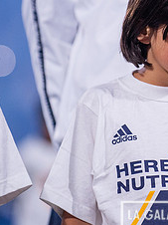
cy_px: 65
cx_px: 191
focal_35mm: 420
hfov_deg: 3.5
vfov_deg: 4.7
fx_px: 2723
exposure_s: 1/2500
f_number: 2.8
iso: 1600
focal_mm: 170
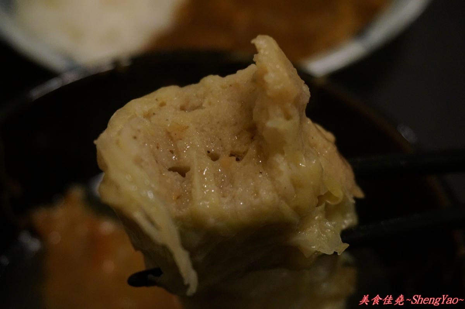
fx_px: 697
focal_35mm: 54
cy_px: 154
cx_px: 232
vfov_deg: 25.0
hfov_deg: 36.9
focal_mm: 36
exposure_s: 1/40
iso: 3200
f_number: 5.6
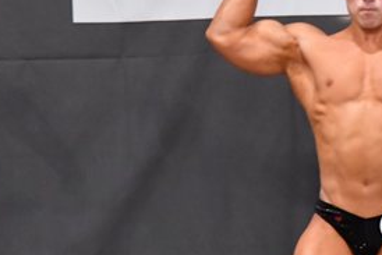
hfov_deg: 3.2
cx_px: 475
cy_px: 248
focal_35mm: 636
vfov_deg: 2.2
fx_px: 6752
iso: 6400
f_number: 5.6
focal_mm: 150
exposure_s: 1/400
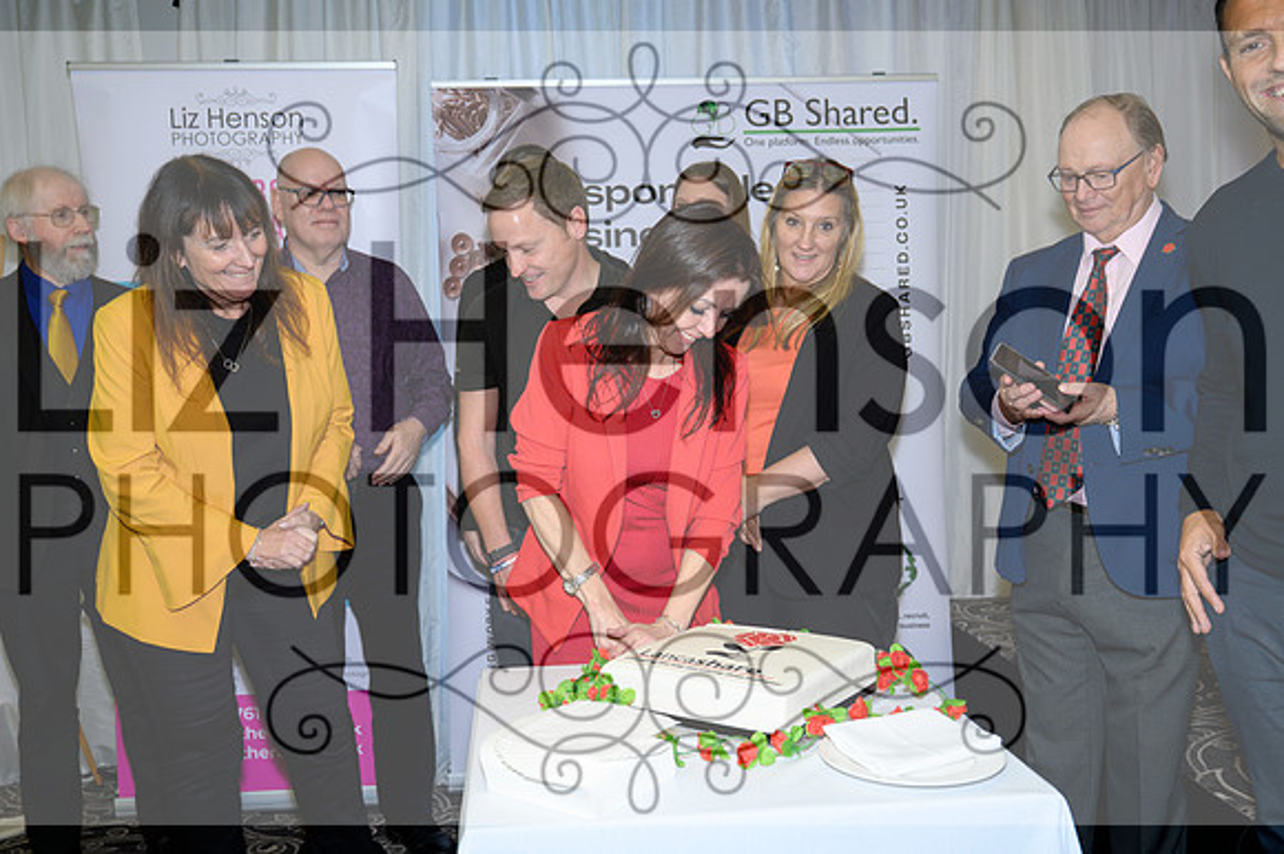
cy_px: 427
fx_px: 1194
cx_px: 642
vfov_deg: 39.4
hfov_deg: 56.5
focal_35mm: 34
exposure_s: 1/100
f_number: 4.5
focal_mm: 33.5
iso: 2500
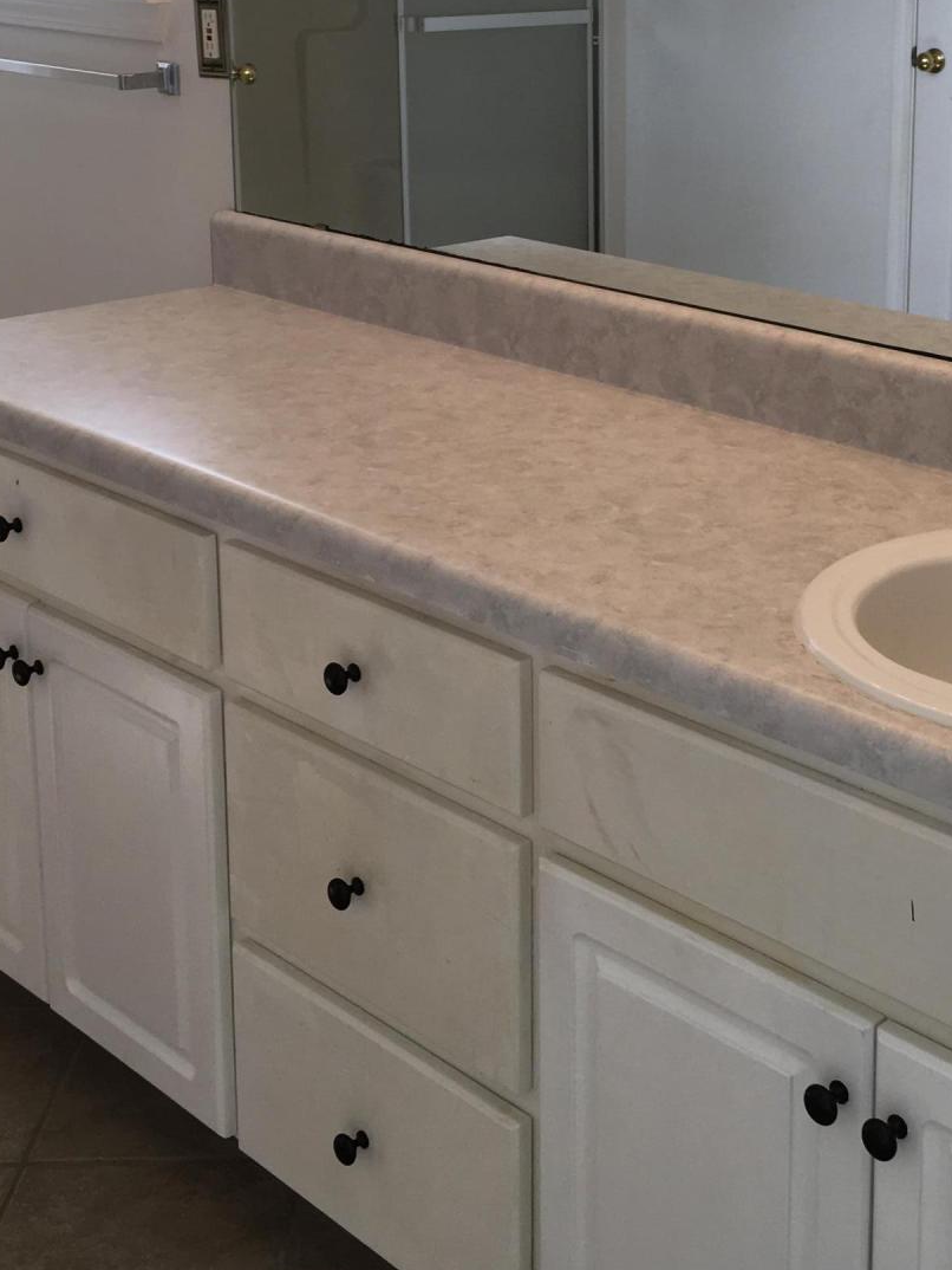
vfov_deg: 34.6
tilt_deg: -11.5
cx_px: 687
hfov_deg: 26.8
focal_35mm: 54
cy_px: 286
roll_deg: -0.8
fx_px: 1979
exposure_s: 1/60
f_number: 2.2
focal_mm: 4.15
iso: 32
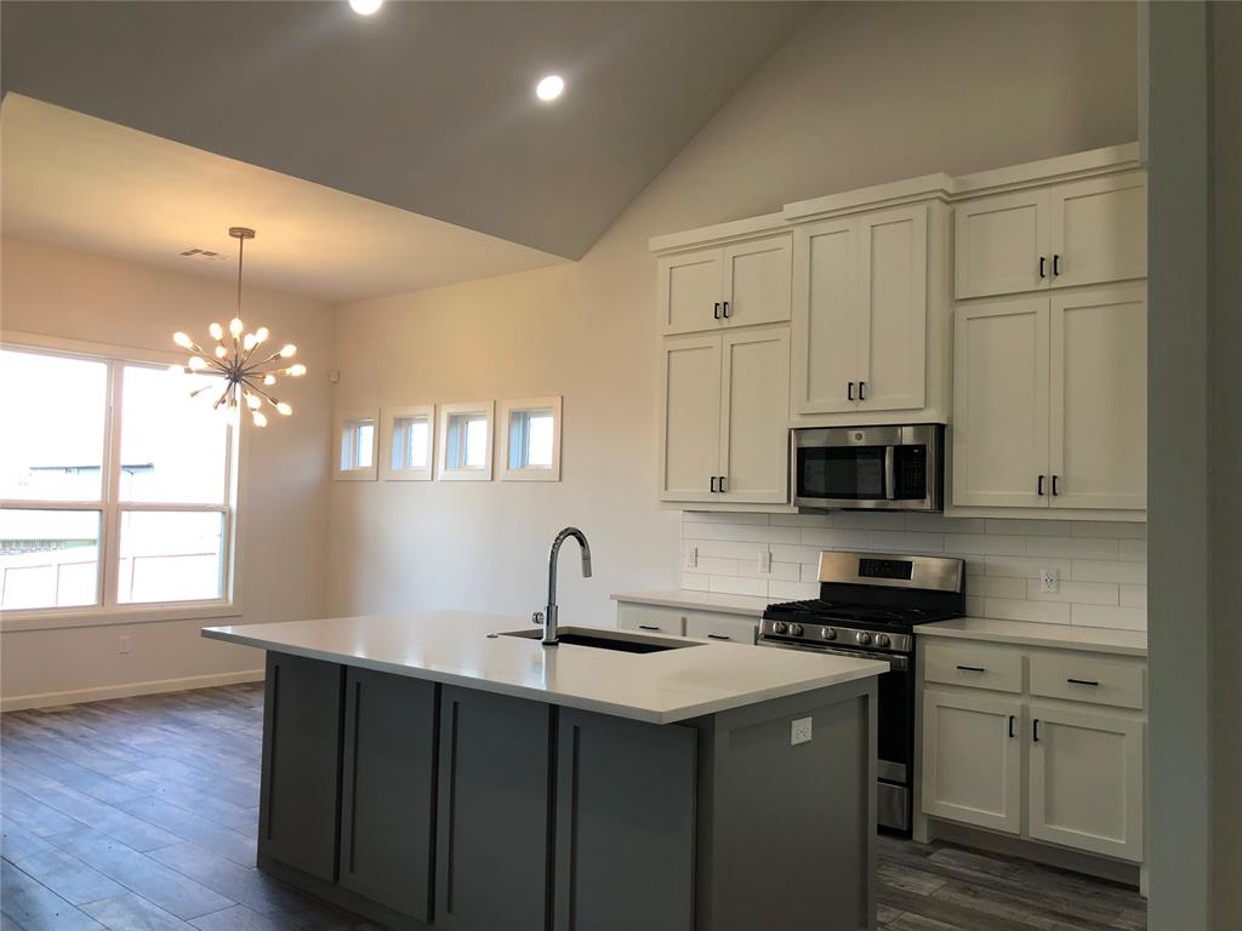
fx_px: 1005
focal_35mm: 28
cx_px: 621
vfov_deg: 49.7
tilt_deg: +3.2
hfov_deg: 63.4
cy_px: 466
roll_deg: -1.8
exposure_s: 1/120
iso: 50
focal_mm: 3.99
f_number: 1.8
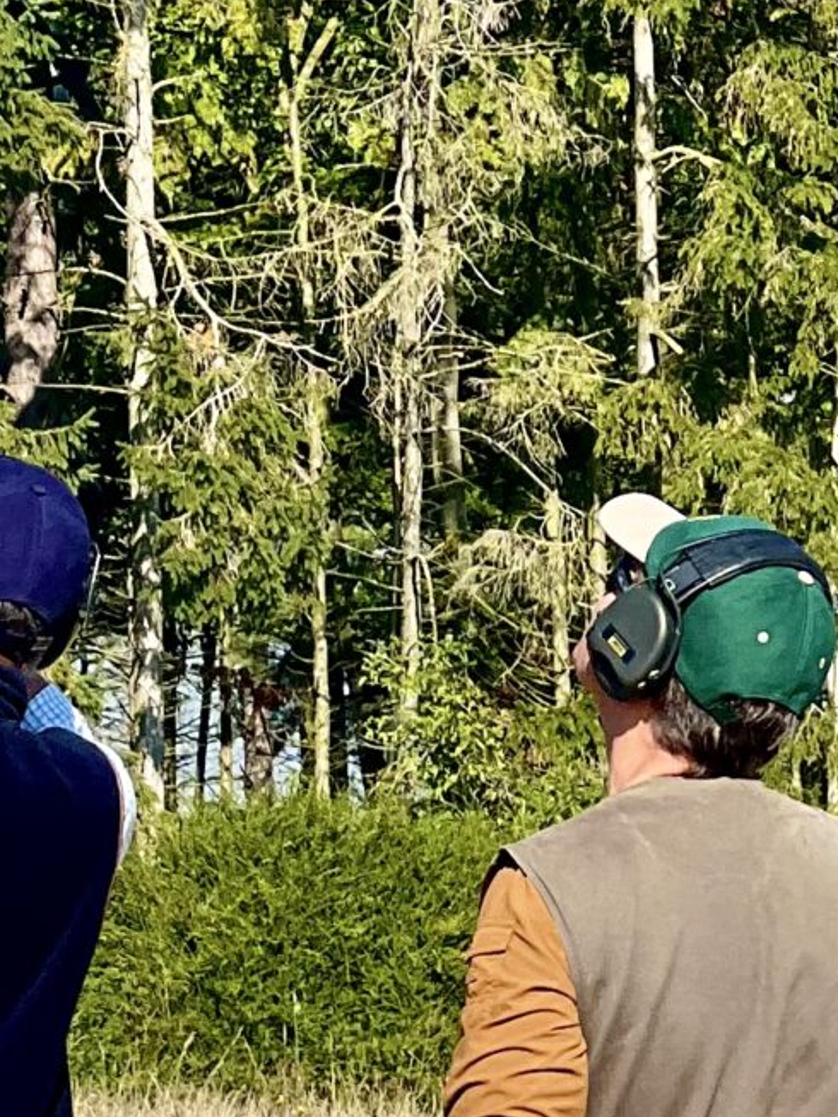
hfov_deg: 4.9
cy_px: 907
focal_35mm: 302
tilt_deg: +0.6
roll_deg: +2.1
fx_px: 9745
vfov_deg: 6.6
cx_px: -164
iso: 32
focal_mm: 9
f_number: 2.8
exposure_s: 1/774
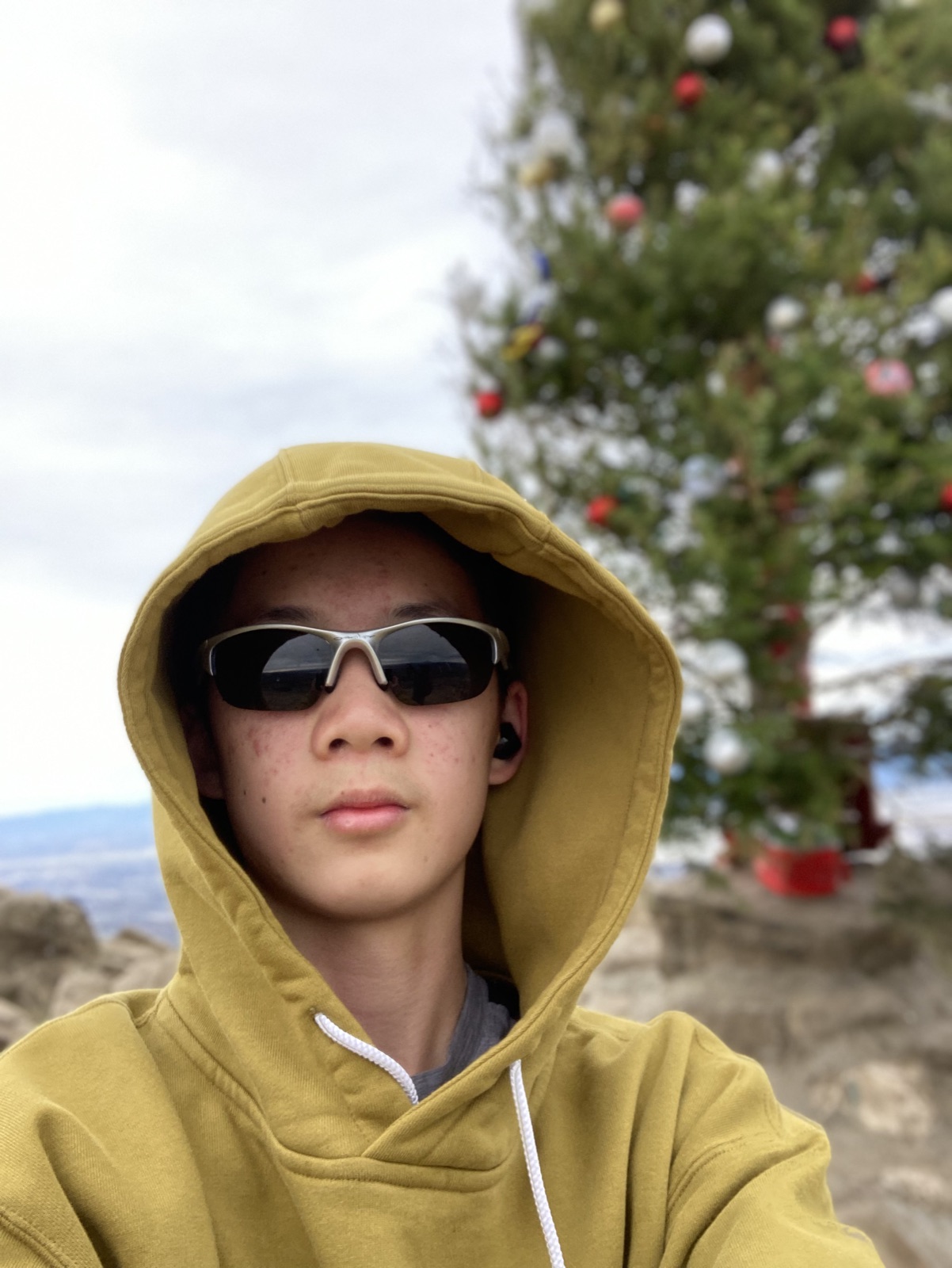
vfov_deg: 56.8
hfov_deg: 44.2
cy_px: 634
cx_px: 476
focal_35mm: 32
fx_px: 1172
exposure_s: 1/119
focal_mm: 2.87
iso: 80
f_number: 2.2
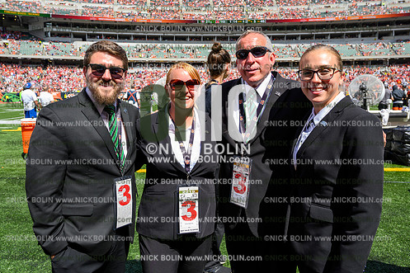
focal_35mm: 28
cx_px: 198
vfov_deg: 46.3
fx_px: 319
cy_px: 124
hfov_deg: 65.5
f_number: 5.6
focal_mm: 24
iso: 100
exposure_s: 1/250
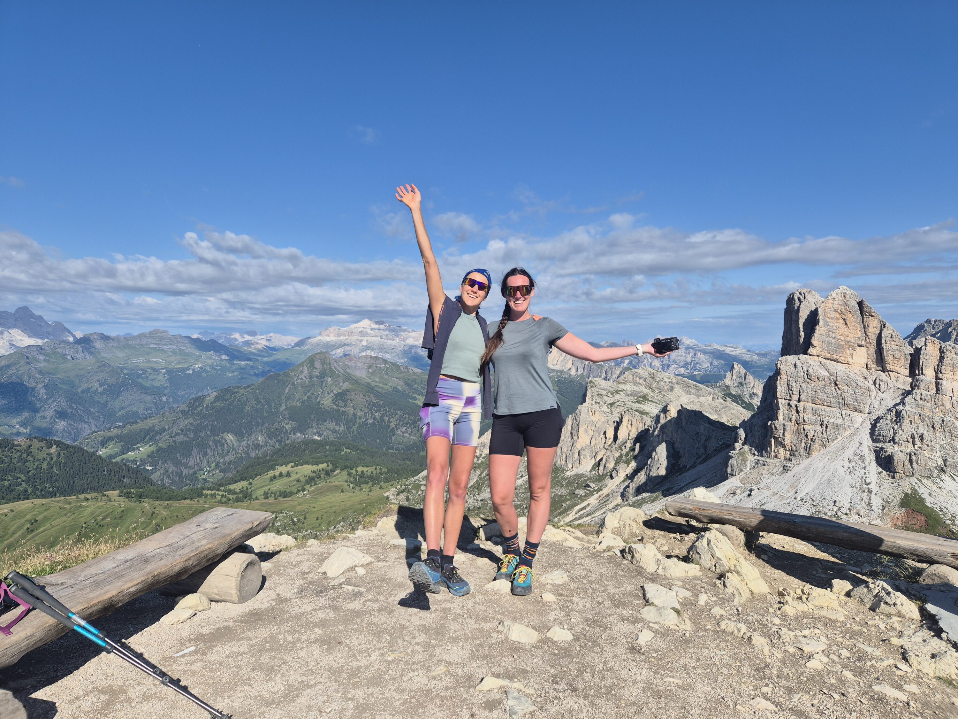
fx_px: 637
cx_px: 479
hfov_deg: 73.9
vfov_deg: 58.9
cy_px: 360
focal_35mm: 23
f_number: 1.8
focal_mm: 5.4
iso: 25
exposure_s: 1/2112
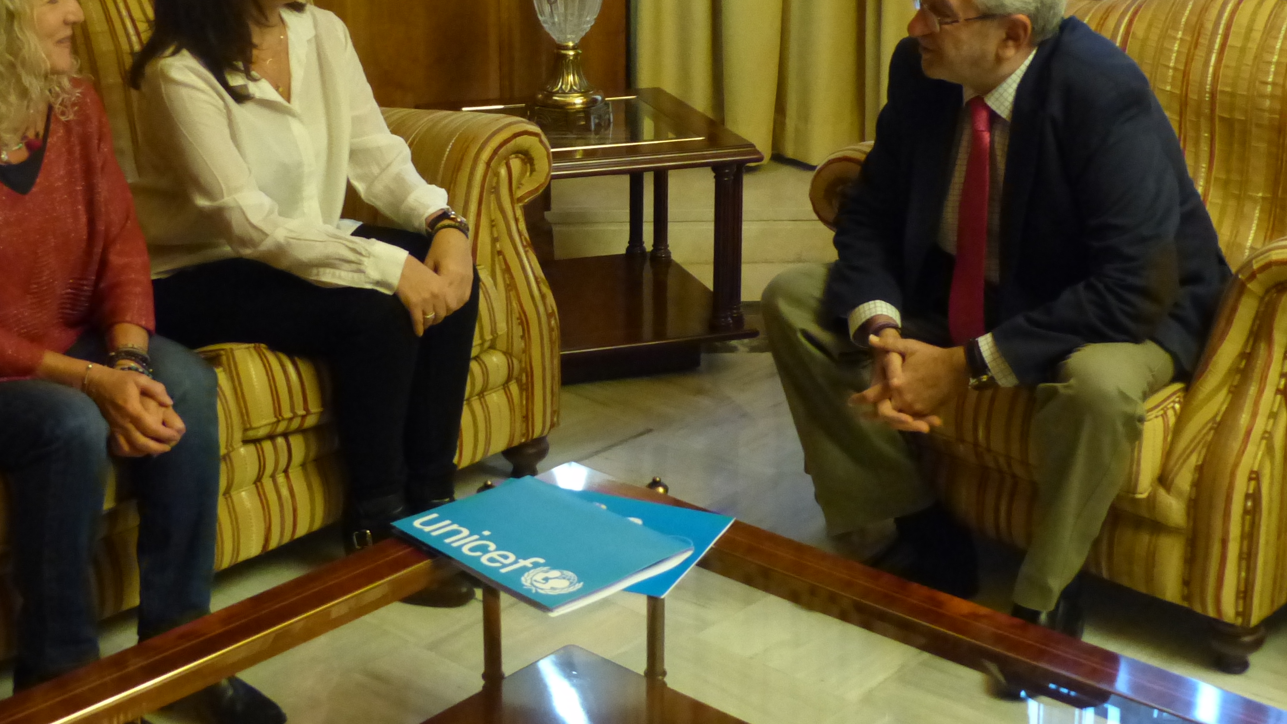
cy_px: 122
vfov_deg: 19.8
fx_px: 2048
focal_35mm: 60
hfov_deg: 34.9
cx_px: 634
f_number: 3.2
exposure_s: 1/40
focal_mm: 7.4
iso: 800
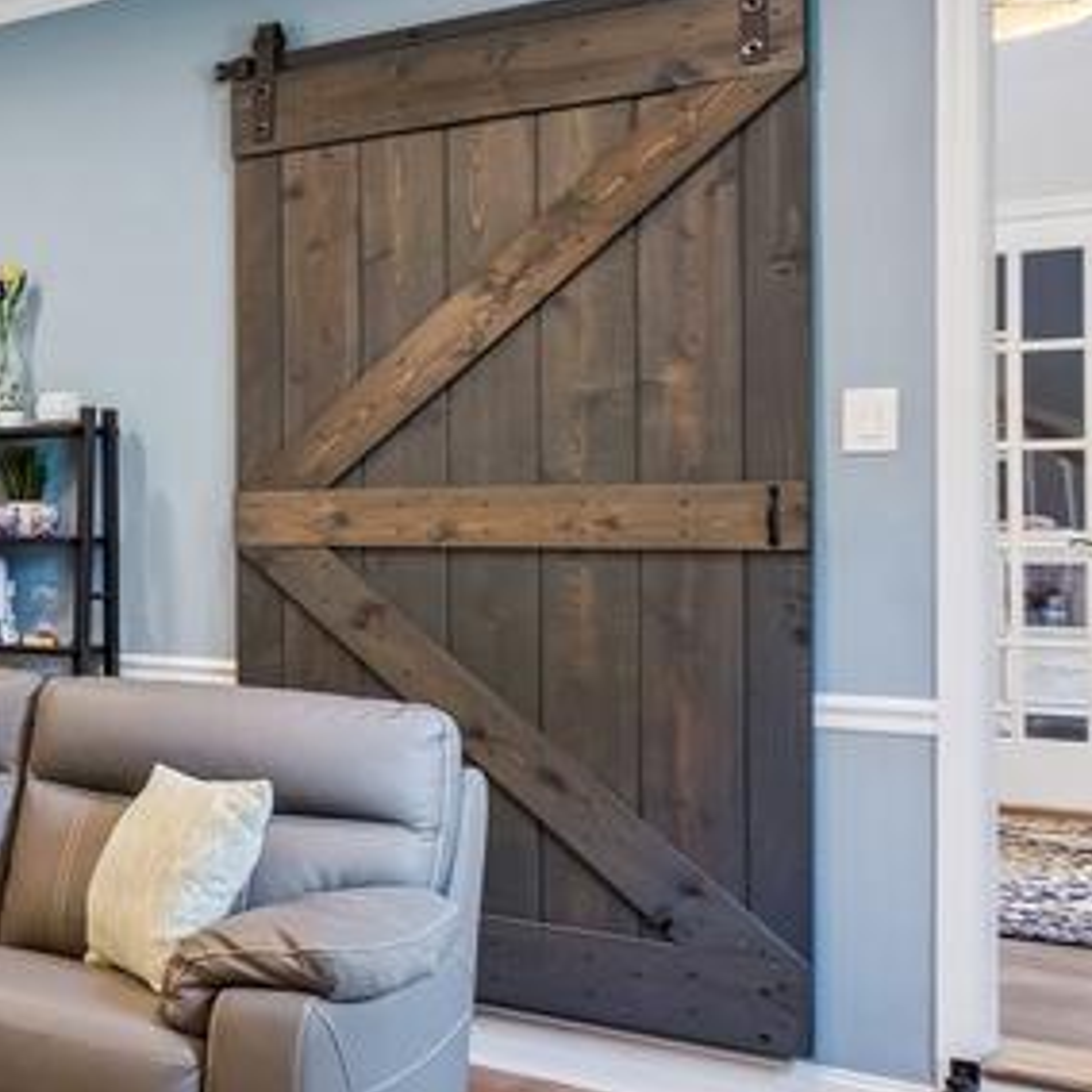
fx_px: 1642
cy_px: 502
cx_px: -742
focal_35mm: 46
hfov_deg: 23.8
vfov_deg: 36.8
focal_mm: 10
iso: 250
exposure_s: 1/4
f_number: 8
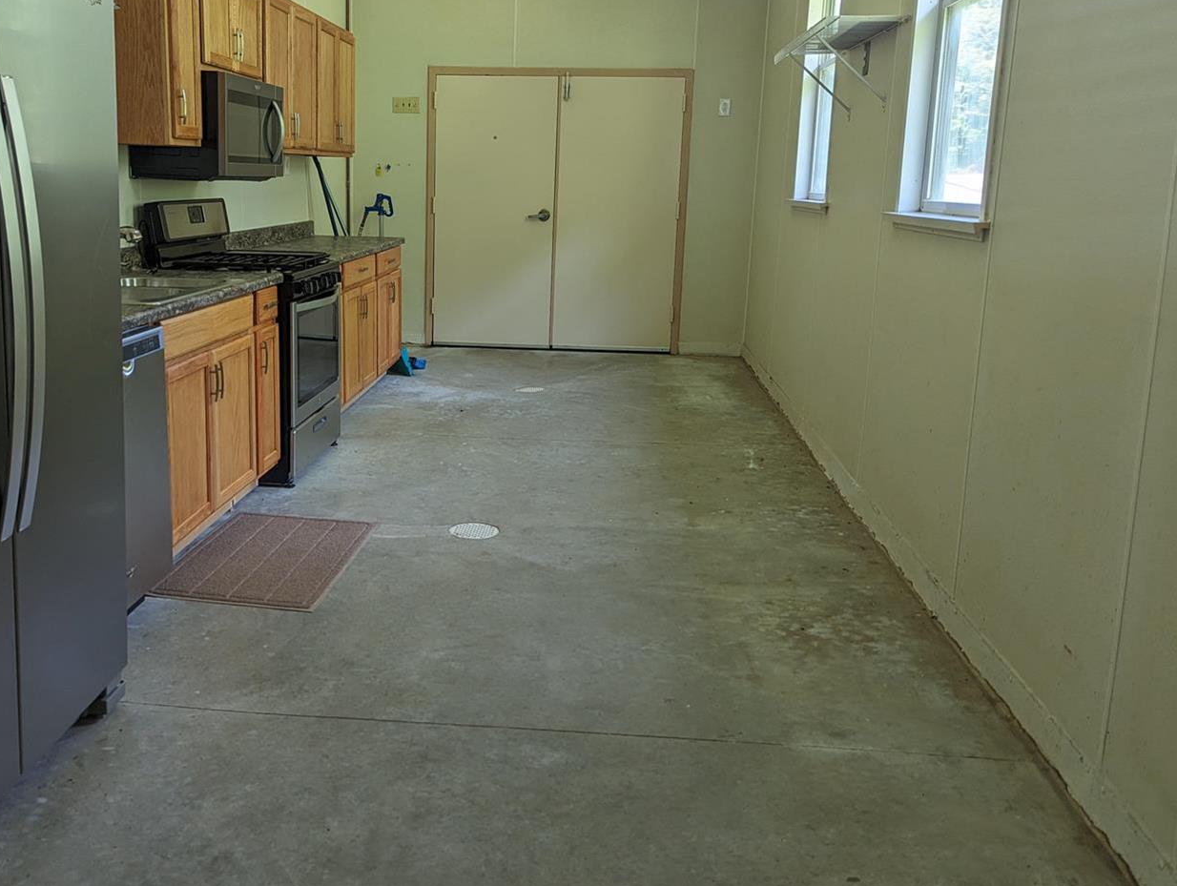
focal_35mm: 31
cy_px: 380
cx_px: 473
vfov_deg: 45.4
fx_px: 1055
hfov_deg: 57.8
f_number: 1.85
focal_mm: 6.81
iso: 44
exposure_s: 1/23.8
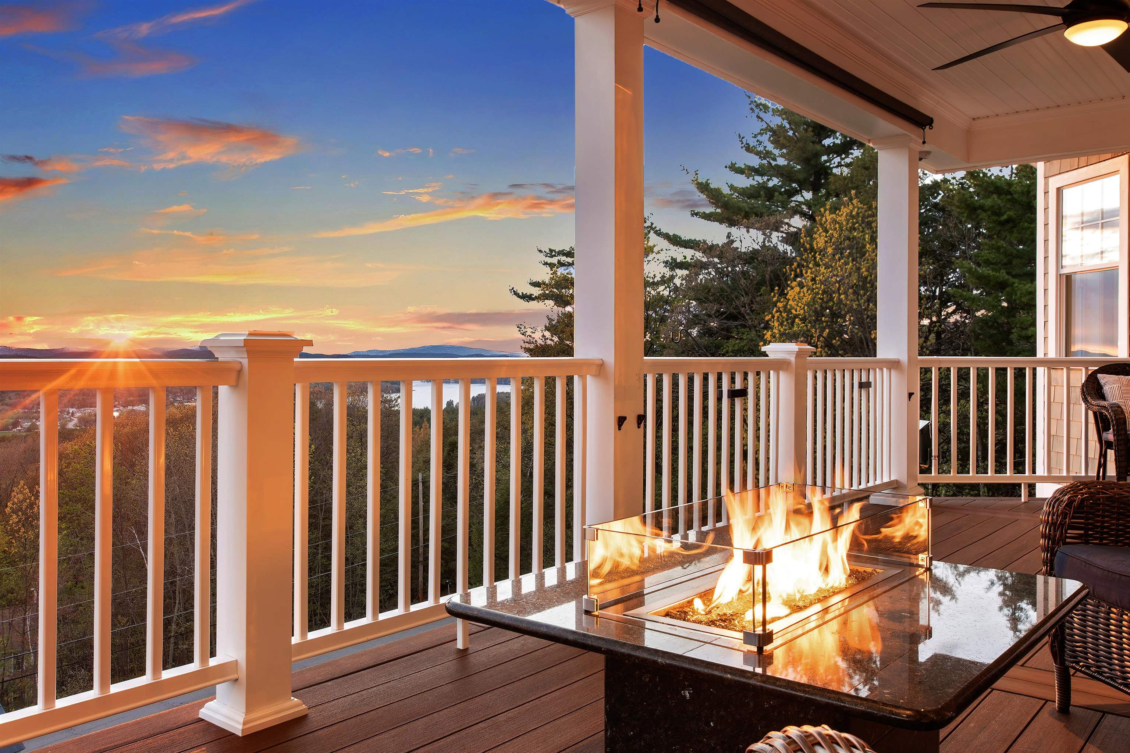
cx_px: 565
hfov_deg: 61.9
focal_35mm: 30
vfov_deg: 43.6
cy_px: 376
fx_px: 942
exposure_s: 1/3
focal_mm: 20
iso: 100
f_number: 9
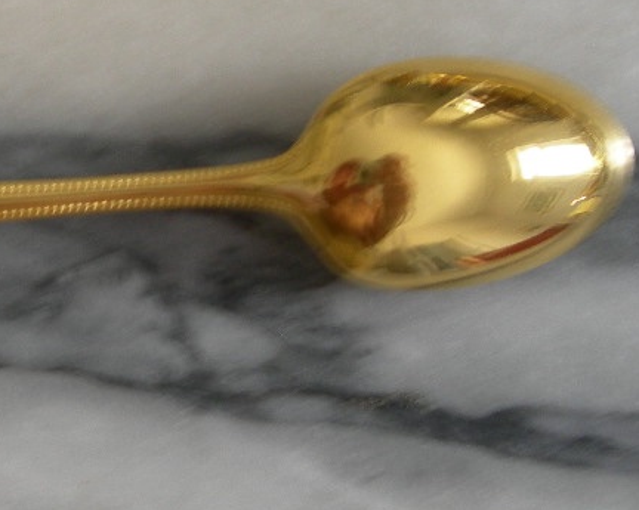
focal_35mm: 88
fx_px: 1663
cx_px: 64
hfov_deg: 21.3
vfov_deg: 17.4
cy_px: 279
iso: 54
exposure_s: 1/3.5
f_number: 2.8
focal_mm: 7.8
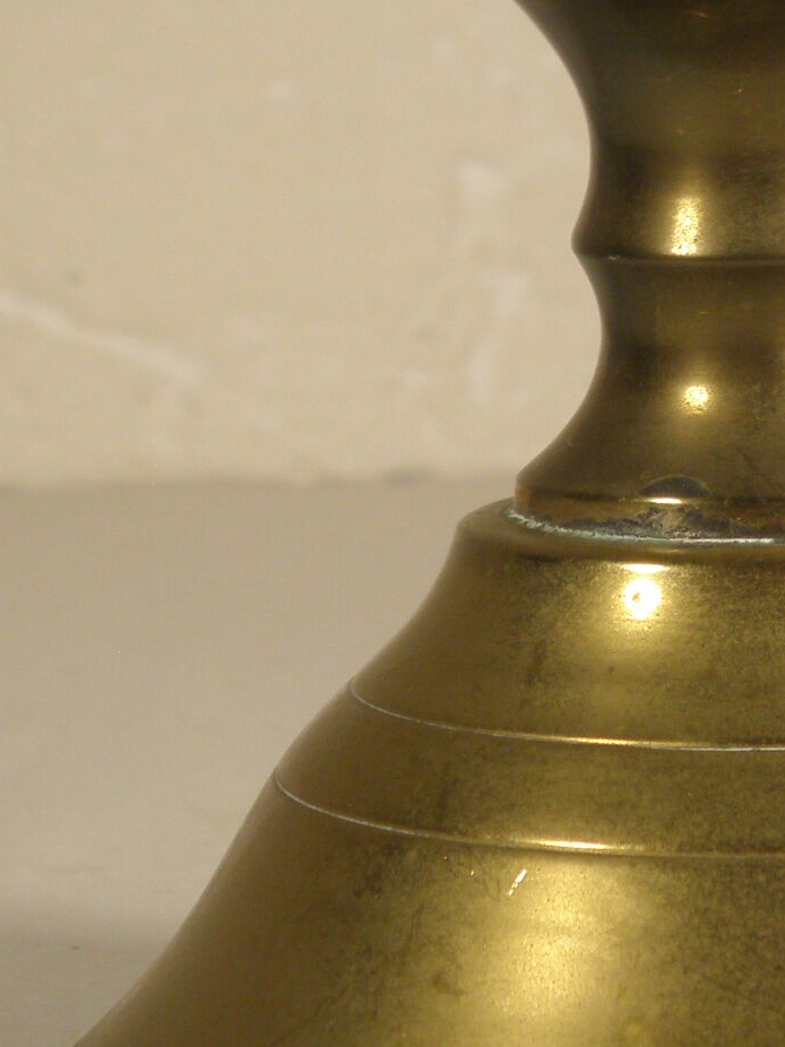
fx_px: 5687
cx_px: 799
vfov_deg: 10.4
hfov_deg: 7.9
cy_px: -34
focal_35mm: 188
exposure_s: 1/50
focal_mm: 12.2
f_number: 4.3
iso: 100
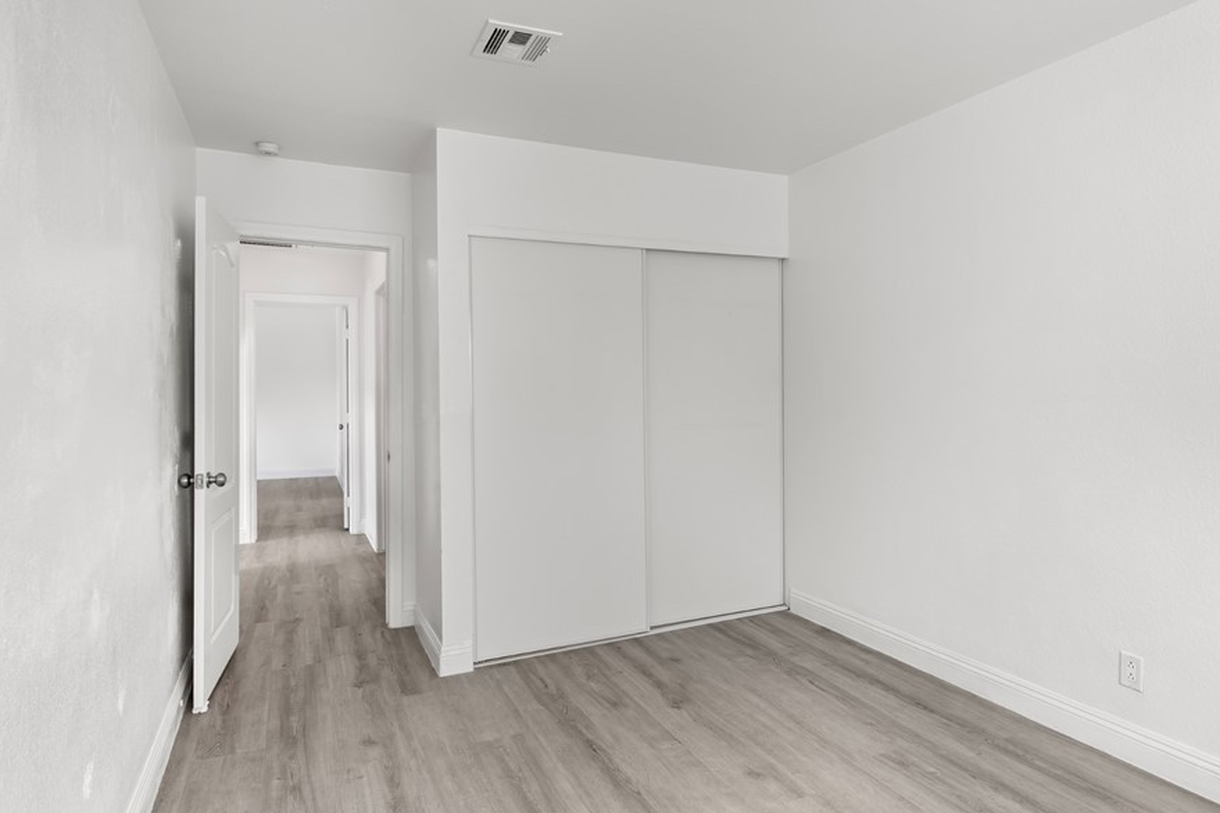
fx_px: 712
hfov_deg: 81.2
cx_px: 612
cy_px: 391
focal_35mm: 21
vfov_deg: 59.5
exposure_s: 1/8
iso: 400
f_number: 8
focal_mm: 17
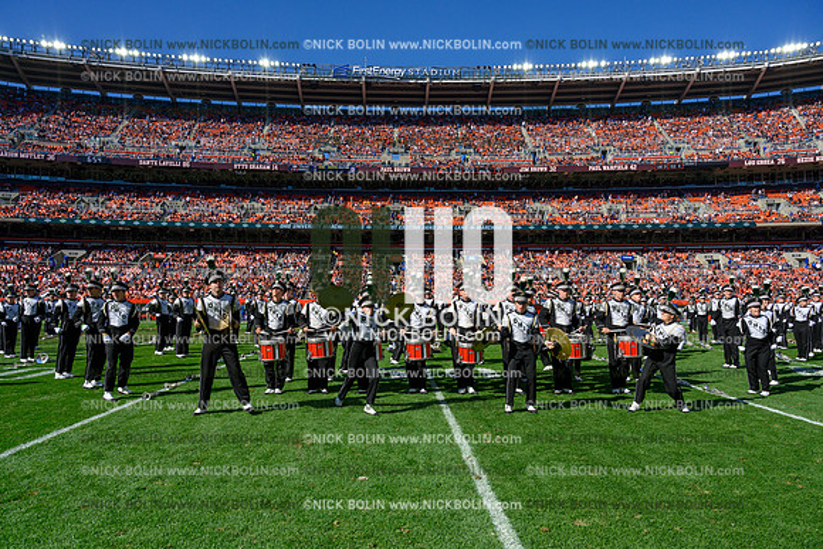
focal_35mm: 24
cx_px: 412
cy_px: 274
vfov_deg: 53.2
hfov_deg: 73.7
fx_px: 549
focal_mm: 24
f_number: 8
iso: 1000
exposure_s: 1/4000
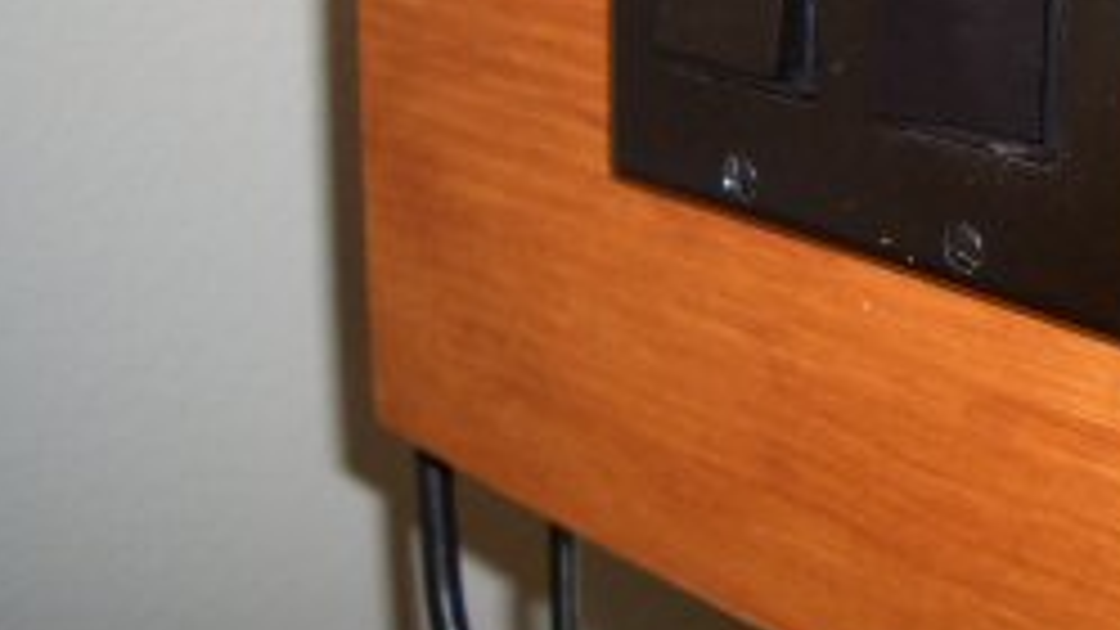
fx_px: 2049
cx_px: 904
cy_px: 9
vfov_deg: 17.1
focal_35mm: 69
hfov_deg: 29.8
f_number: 2.6
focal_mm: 5.8
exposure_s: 1/60
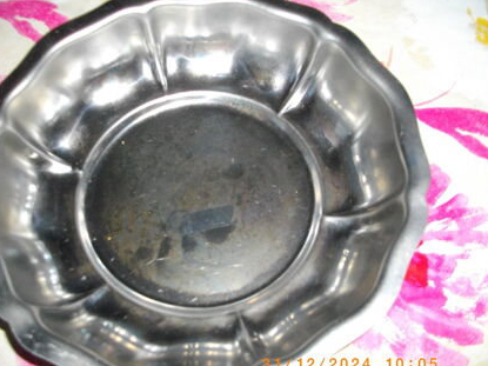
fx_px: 521
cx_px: 213
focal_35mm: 37
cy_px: 198
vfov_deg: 38.6
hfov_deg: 50.0
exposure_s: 1/50
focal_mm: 5.7
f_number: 2.9
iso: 200
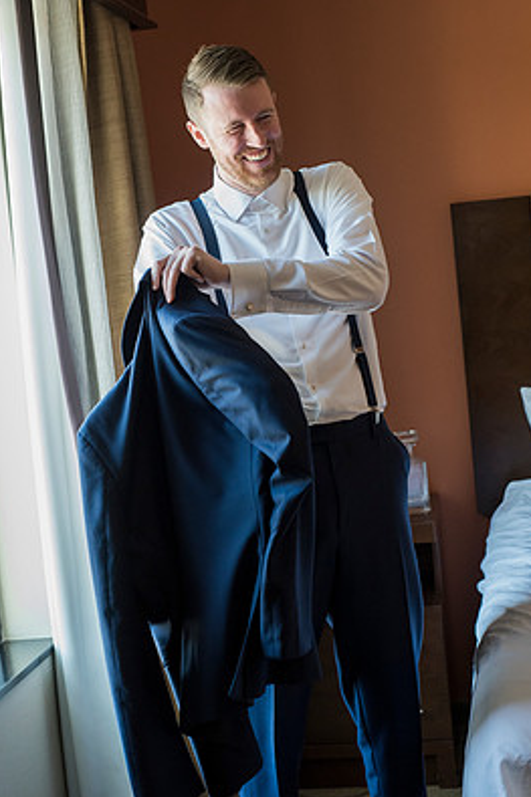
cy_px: 351
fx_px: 1262
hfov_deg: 23.7
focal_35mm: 57
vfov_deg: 35.0
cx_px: 234
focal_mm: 50
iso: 2500
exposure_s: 1/320
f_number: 4.5
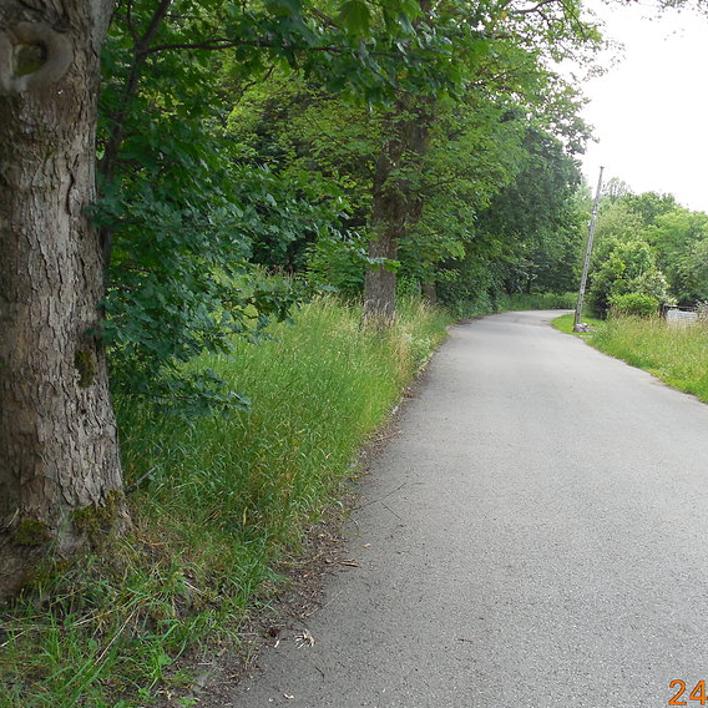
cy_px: 353
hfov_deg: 46.2
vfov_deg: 47.2
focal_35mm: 35
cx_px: 492
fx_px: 810
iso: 125
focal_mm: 4.5
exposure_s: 1/125
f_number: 3.3
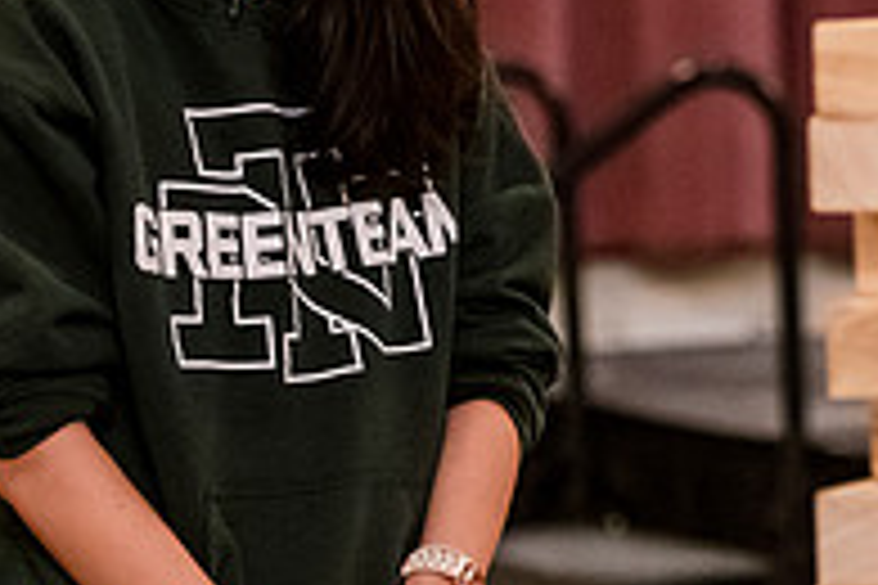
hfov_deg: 8.0
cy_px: -20
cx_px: 964
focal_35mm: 256
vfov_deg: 5.4
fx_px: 6243
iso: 4000
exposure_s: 1/160
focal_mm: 86
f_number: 2.8
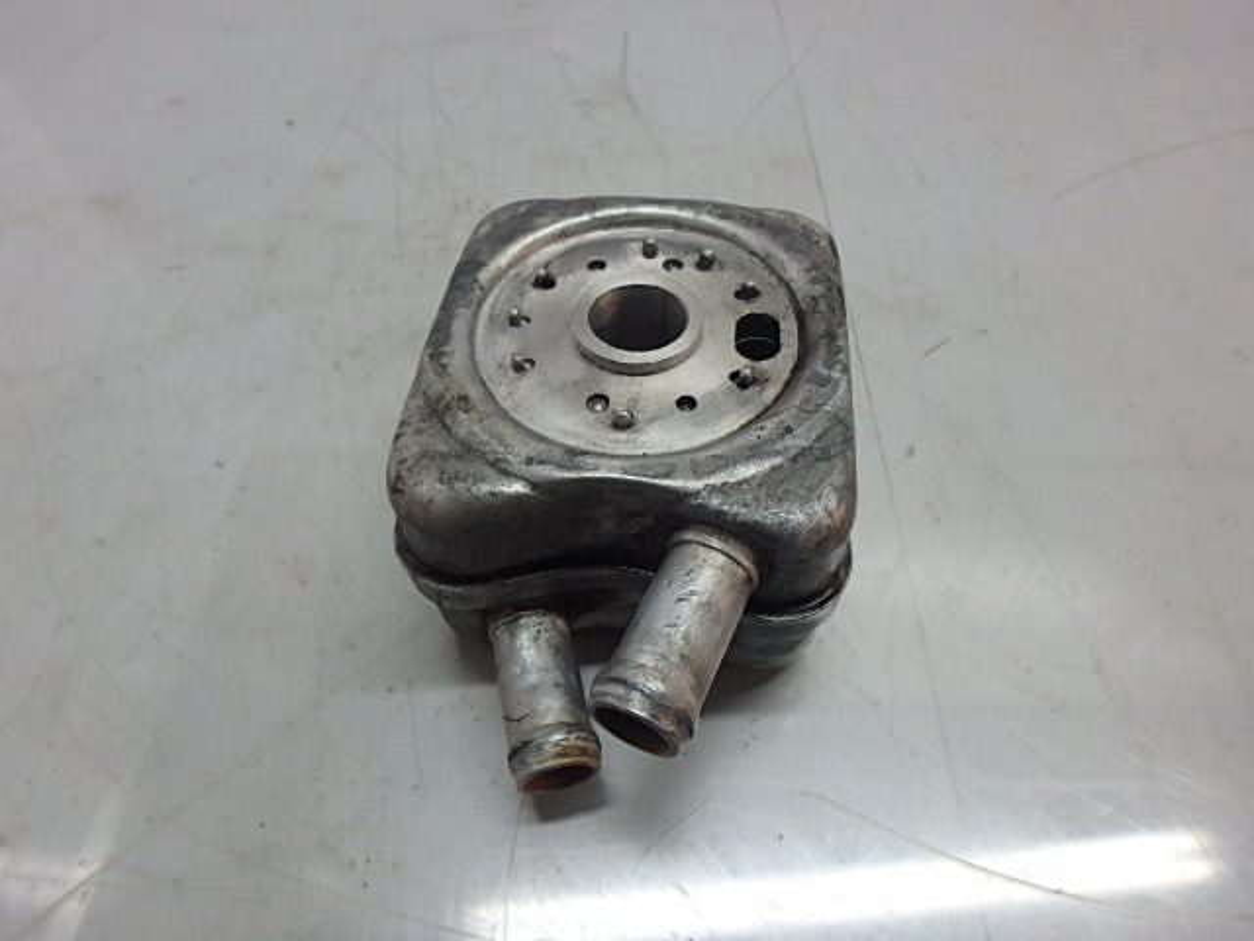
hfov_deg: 79.0
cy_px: 470
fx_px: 761
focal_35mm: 21
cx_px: 627
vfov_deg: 63.4
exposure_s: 1/40
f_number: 3.5
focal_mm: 3.7
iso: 200
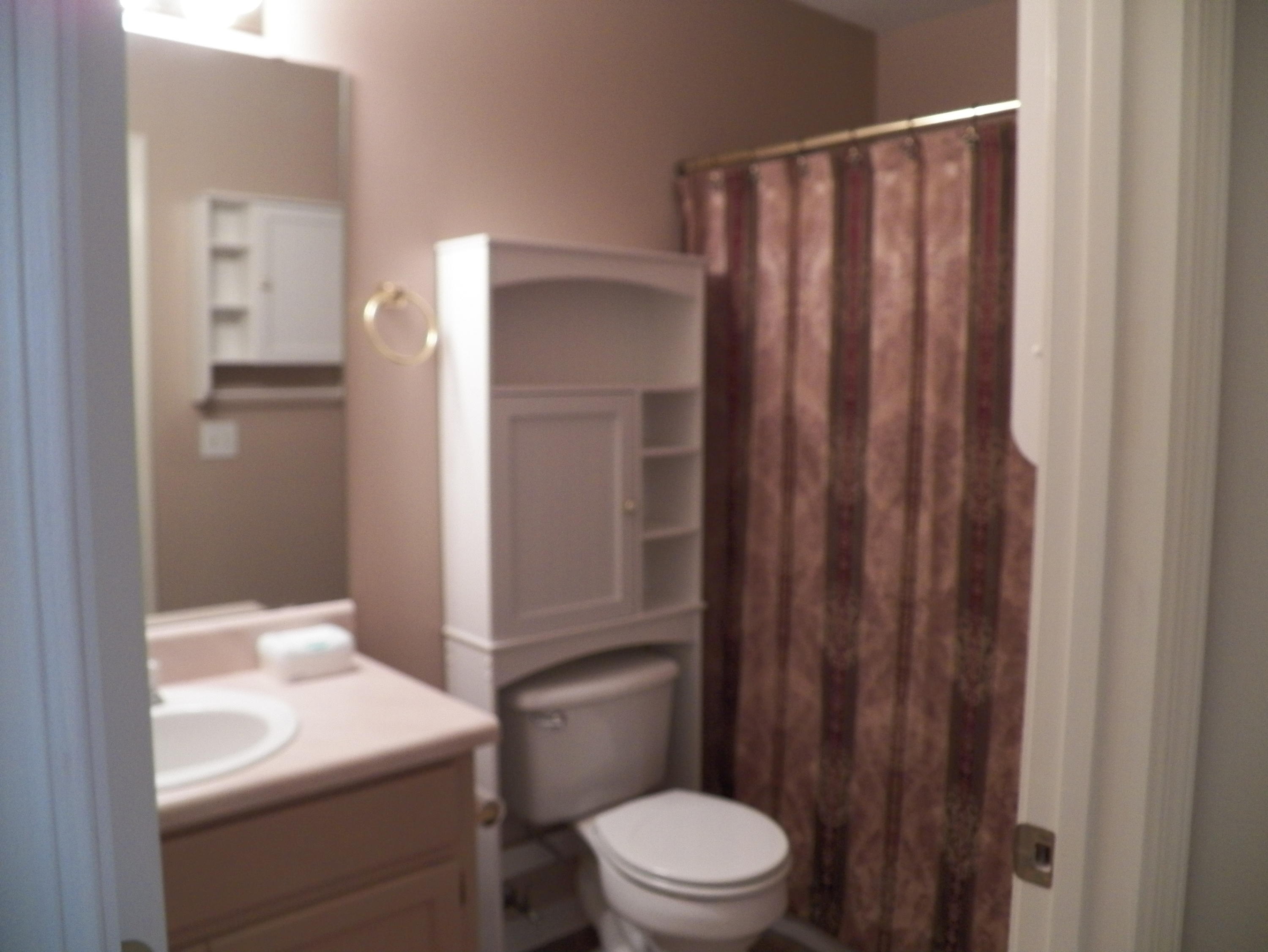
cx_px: 634
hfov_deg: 63.4
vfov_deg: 49.8
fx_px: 1026
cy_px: 476
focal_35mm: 28
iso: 250
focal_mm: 4.9
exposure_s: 1/30
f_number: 2.8
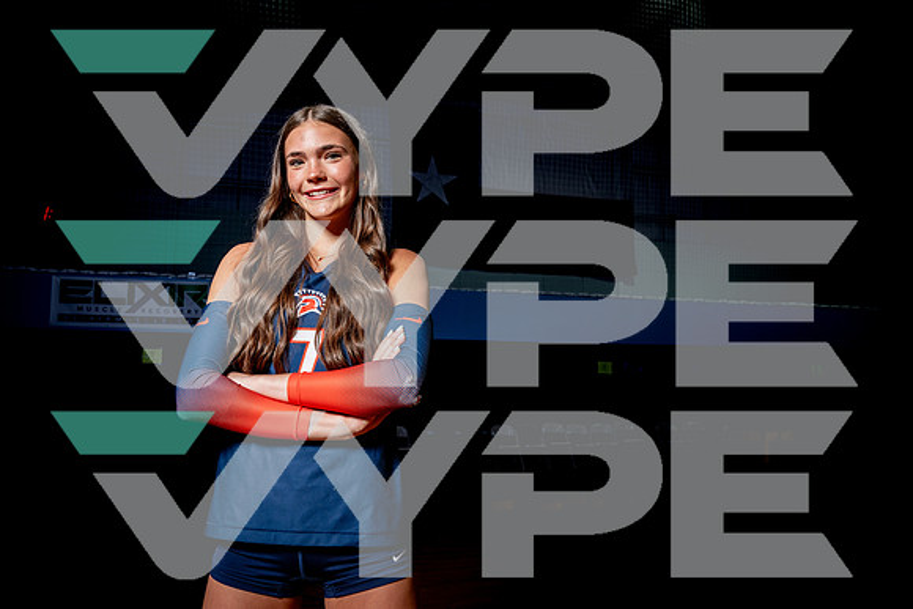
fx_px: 693
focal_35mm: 27
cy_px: 304
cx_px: 456
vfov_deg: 47.5
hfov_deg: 66.8
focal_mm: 26
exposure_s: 1/200
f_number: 5.6
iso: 250
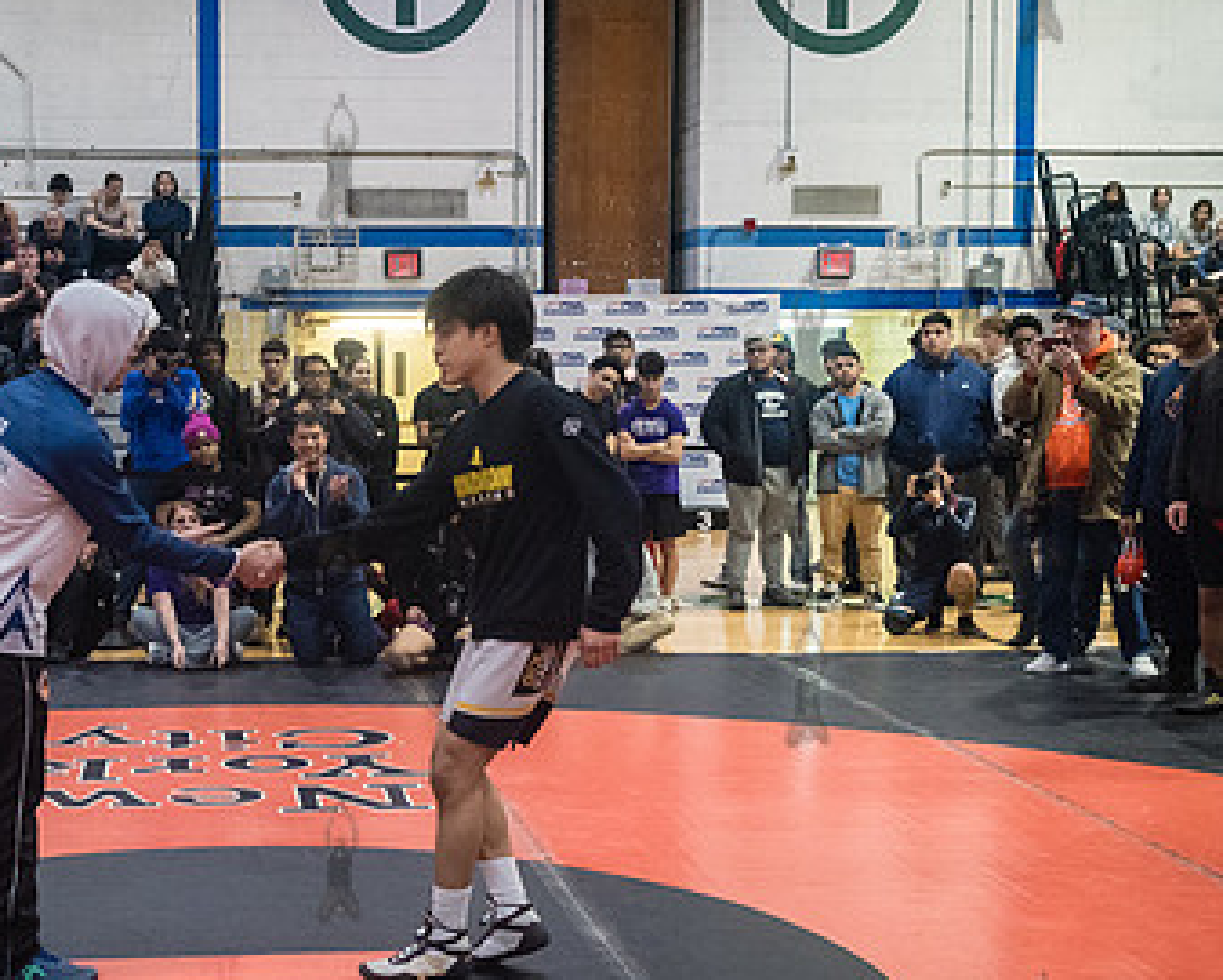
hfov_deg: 32.0
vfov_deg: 26.3
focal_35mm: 58
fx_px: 2101
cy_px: 506
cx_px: 338
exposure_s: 1/400
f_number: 4
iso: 8000
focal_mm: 35
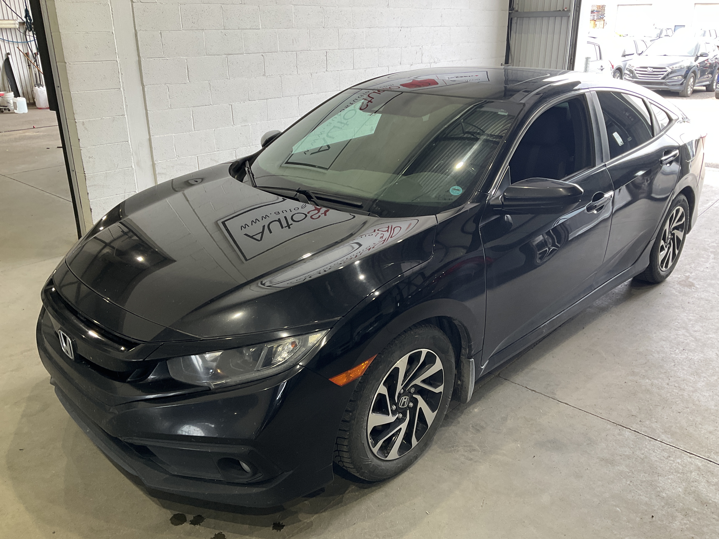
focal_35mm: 29
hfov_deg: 61.7
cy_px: 270
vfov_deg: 48.2
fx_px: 602
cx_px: 360
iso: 50
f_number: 1.8
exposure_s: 1/122
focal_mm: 3
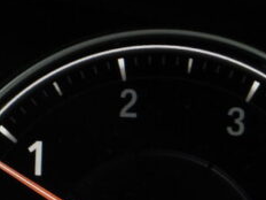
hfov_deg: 5.3
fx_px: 2836
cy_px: 343
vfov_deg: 4.0
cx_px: -139
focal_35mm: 369
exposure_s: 1/125
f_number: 3.5
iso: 100
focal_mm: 10.7
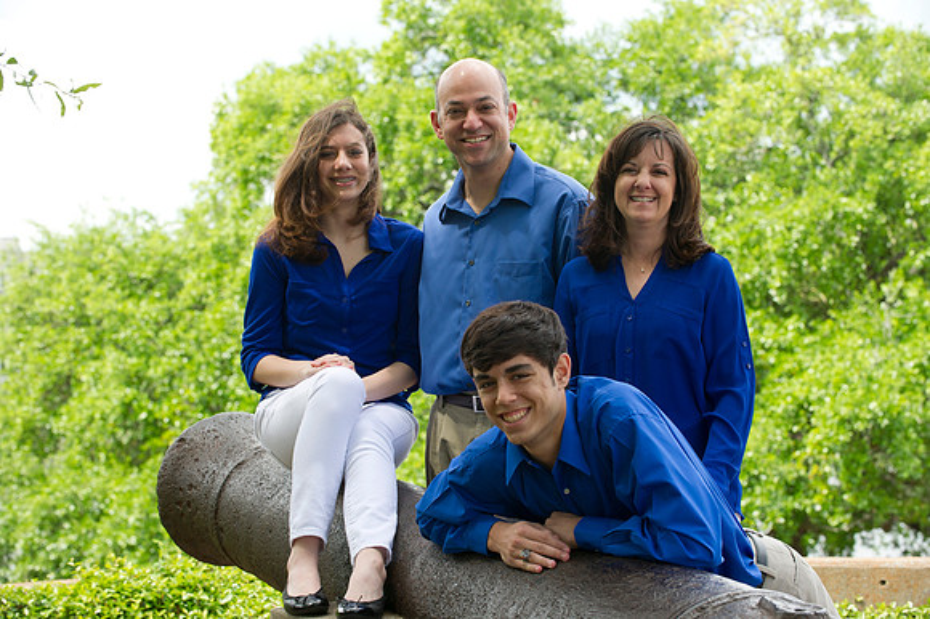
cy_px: 310
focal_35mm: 95
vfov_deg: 14.4
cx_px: 465
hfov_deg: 21.5
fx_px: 2453
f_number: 5.6
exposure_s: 1/160
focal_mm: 95
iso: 320
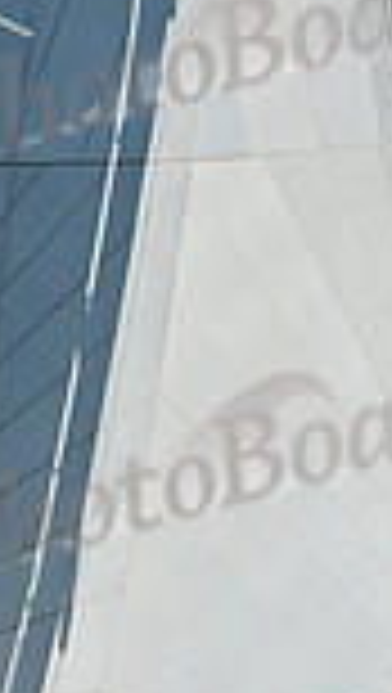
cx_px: -297
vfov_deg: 7.8
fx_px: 5083
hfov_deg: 4.4
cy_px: 763
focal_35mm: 276
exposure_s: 1/1000
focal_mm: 70
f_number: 9
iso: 320
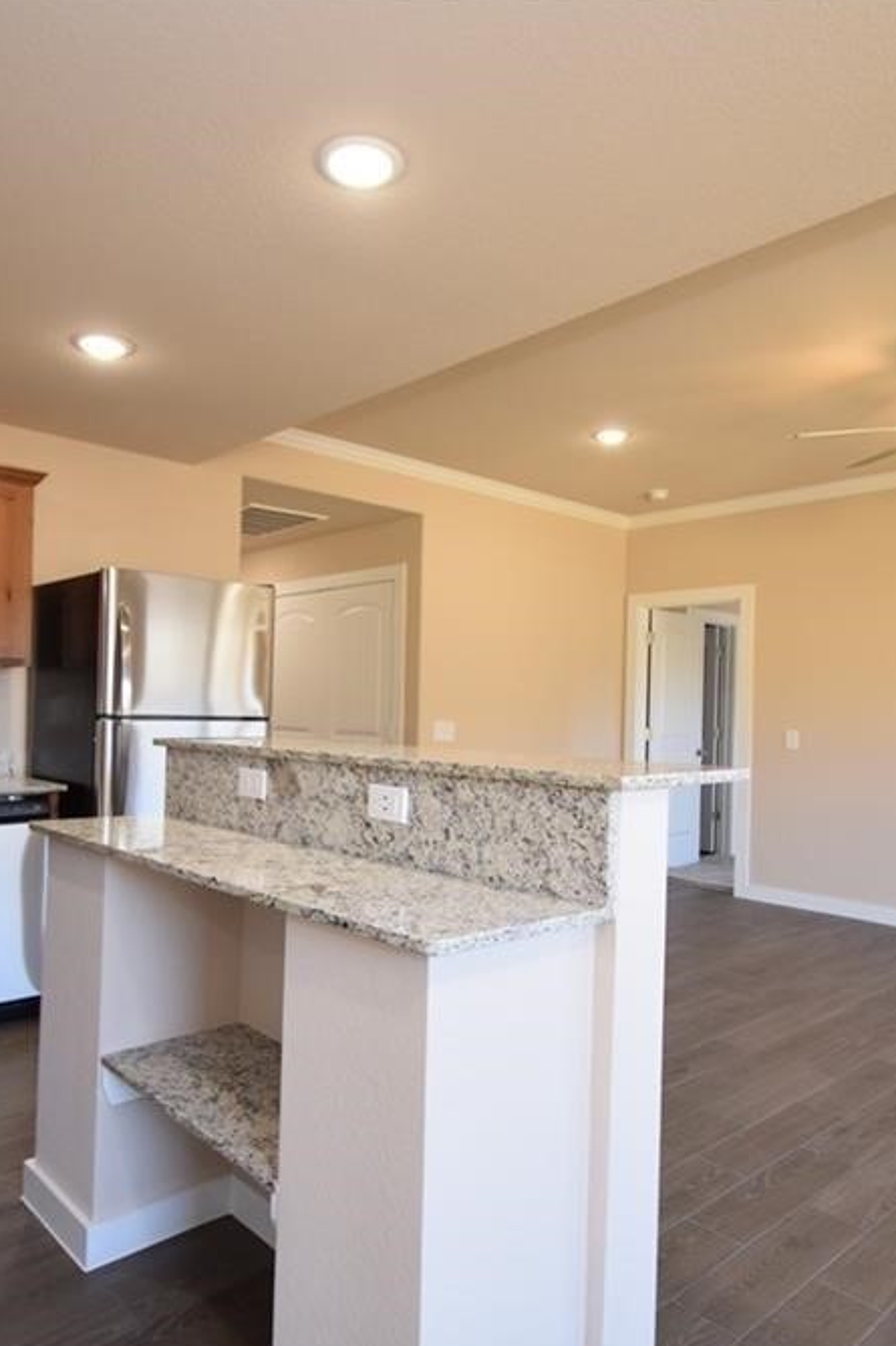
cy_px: 677
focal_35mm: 23
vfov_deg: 76.1
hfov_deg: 55.0
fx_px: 859
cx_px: 411
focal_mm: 10
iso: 800
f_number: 5
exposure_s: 1/100
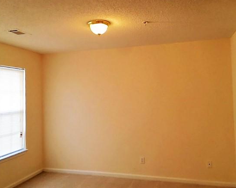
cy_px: 93
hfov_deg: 57.2
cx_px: 116
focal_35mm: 31
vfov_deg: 47.1
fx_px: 216
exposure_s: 1/30
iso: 40
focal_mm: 4.15
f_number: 2.2
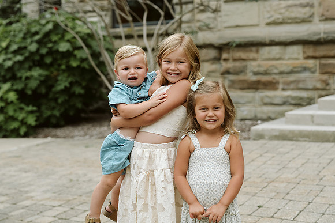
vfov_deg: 24.0
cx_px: 178
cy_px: 97
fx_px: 526
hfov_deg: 35.3
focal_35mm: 56
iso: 640
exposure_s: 1/320
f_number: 2.8
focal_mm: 50
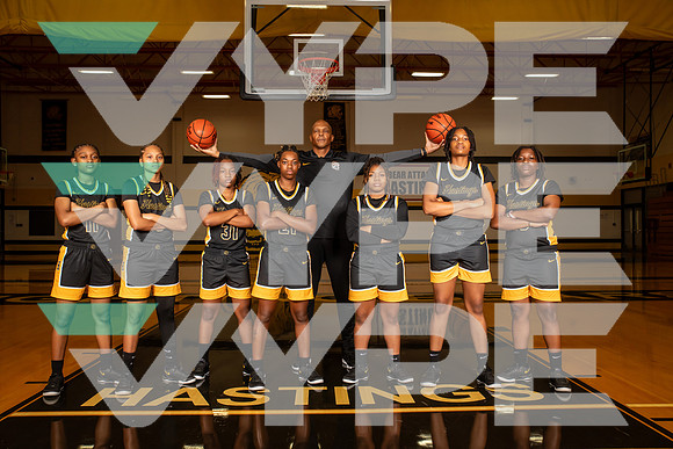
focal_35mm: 32
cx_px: 336
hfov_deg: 58.7
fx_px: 598
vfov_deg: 41.1
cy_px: 224
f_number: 7.1
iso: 640
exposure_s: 1/400
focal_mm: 32
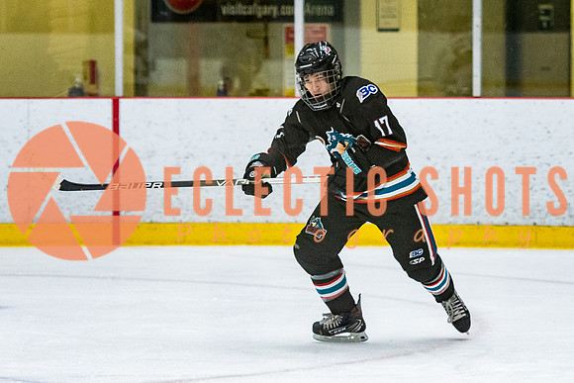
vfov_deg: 5.3
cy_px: 159
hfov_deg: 7.9
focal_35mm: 261
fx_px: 4169
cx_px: 344
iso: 2000
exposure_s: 1/640
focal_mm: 105
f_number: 2.8
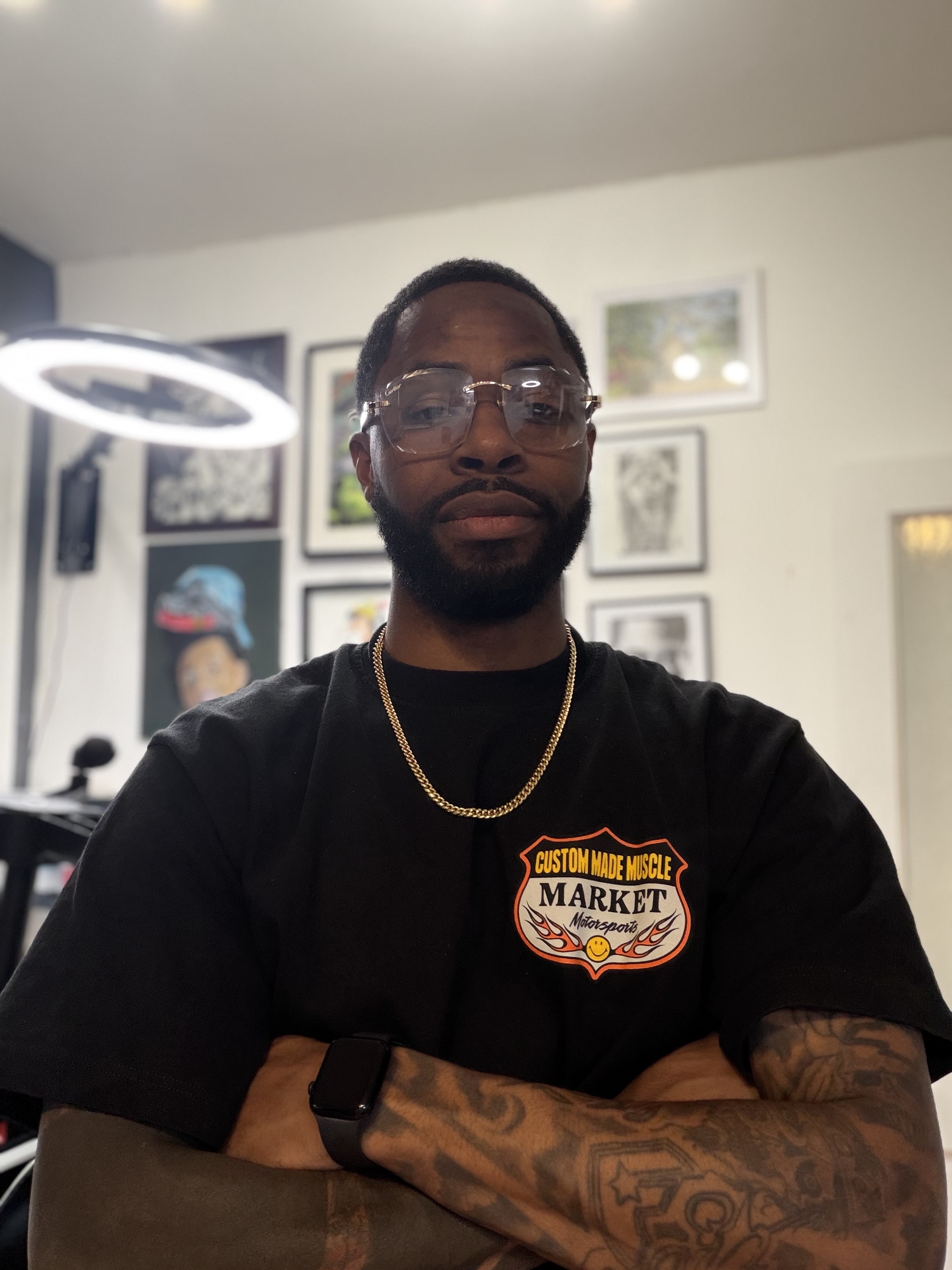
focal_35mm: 30
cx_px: 476
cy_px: 635
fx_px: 1100
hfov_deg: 46.8
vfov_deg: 60.0
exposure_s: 1/60
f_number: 1.9
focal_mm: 2.71
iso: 160
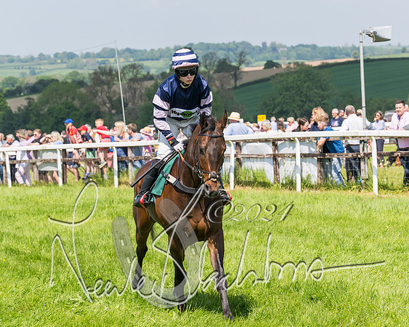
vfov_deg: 9.8
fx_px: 1906
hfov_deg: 12.2
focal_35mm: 158
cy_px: 133
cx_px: 206
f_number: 5
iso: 200
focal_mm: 76
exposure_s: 1/1600
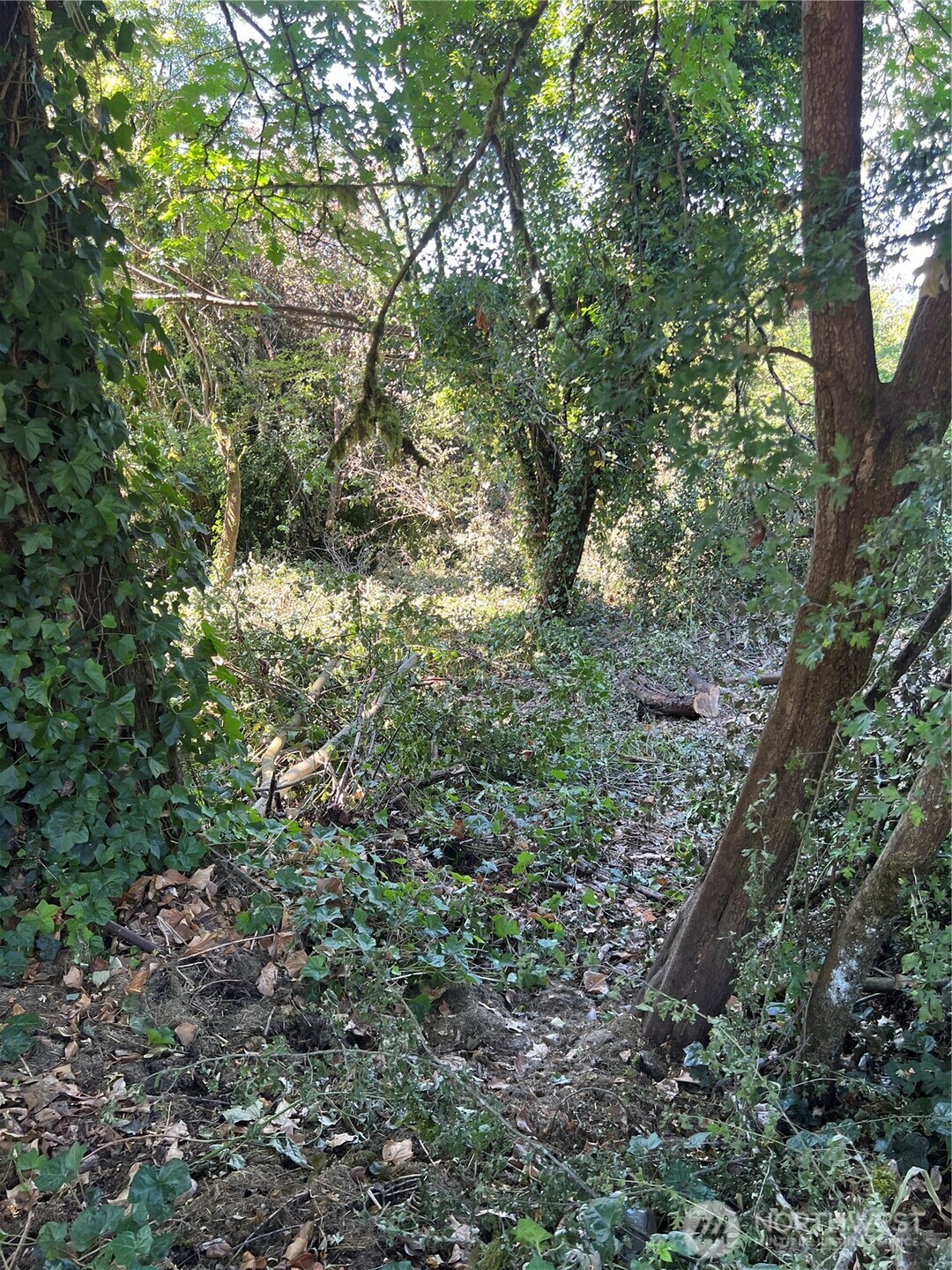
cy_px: 635
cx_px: 476
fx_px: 953
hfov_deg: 53.1
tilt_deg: -16.9
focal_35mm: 26
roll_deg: +1.0
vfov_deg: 67.3
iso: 80
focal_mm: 5.7
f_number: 1.5
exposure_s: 1/121
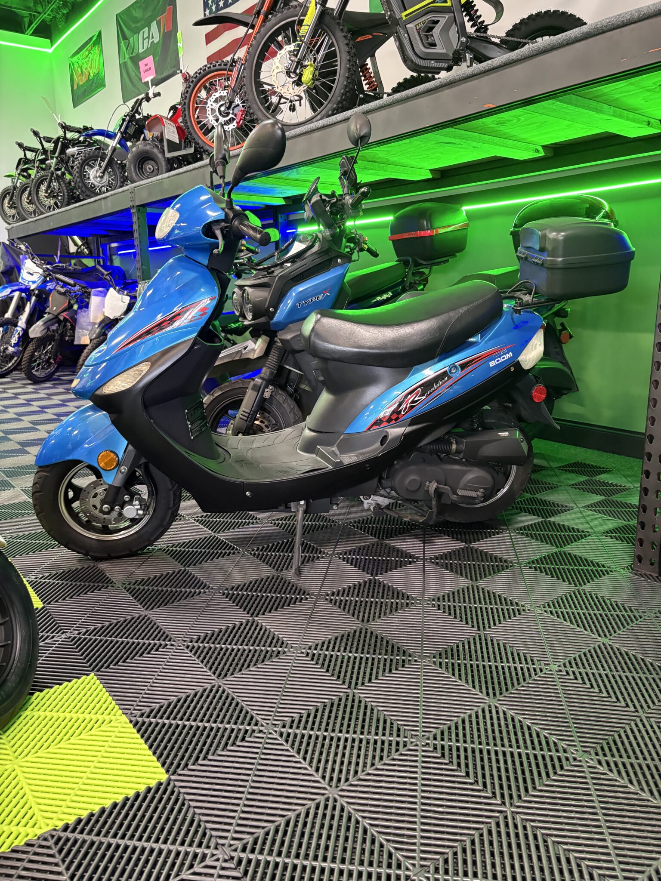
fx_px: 662
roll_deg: +0.7
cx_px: 330
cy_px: 440
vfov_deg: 67.3
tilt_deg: -11.7
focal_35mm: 26
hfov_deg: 53.1
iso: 400
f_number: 1.6
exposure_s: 1/60
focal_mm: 5.96
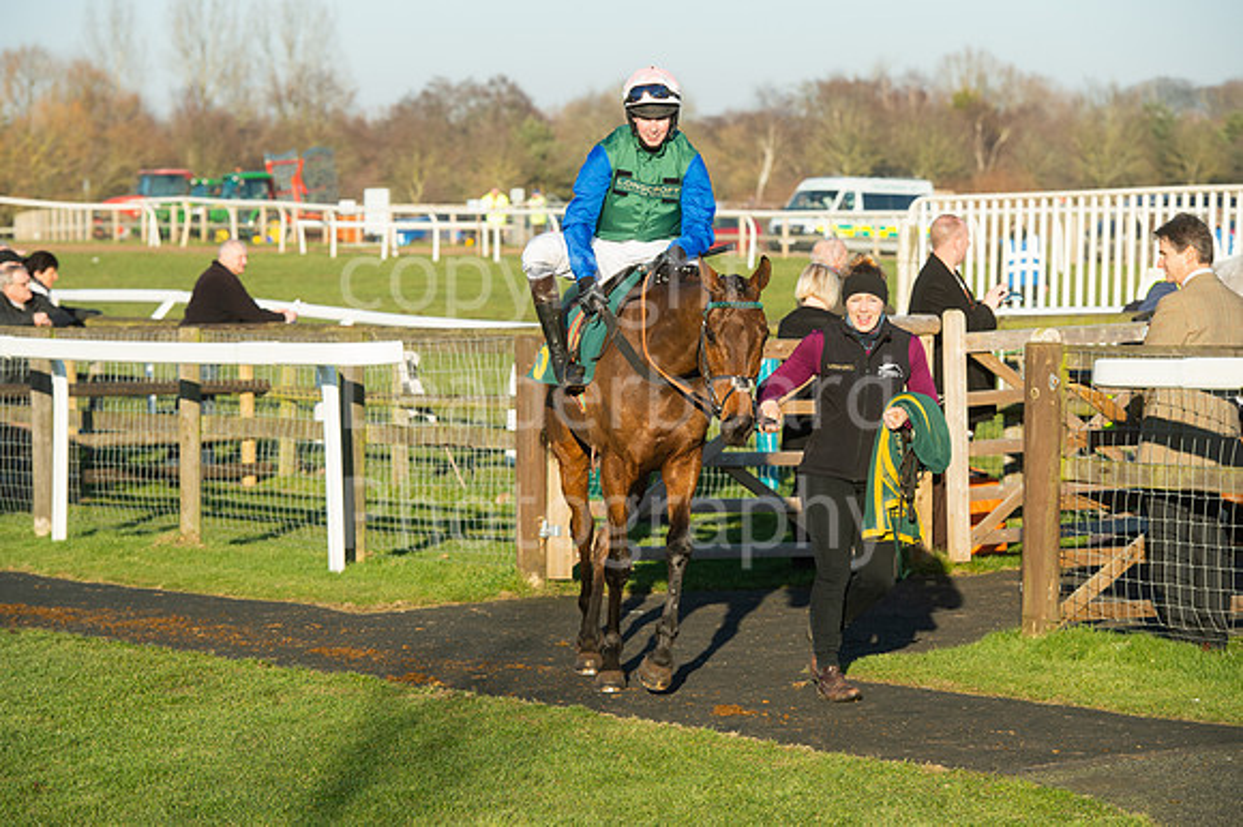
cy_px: 414
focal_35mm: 130
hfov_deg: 15.8
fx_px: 4486
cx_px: 622
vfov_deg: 10.5
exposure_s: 1/1600
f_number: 6.3
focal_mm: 130
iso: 500
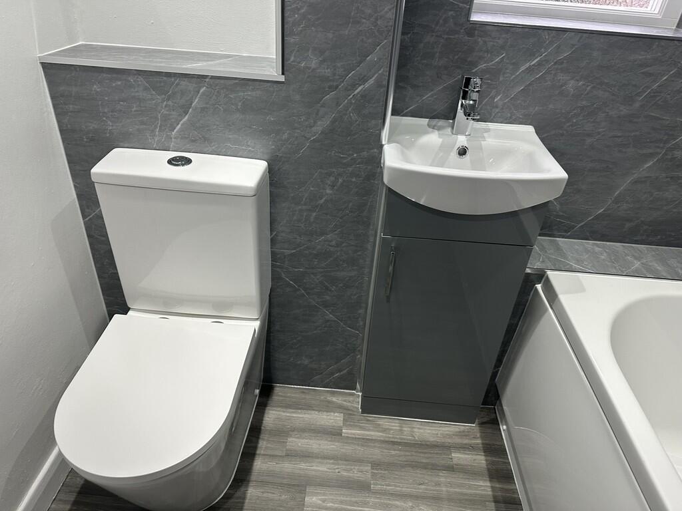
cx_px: 341
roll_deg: -4.8
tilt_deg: -33.3
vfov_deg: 56.8
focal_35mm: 24
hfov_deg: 71.6
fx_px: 473
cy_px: 256
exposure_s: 1/100
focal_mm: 6.86
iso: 160
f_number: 1.78
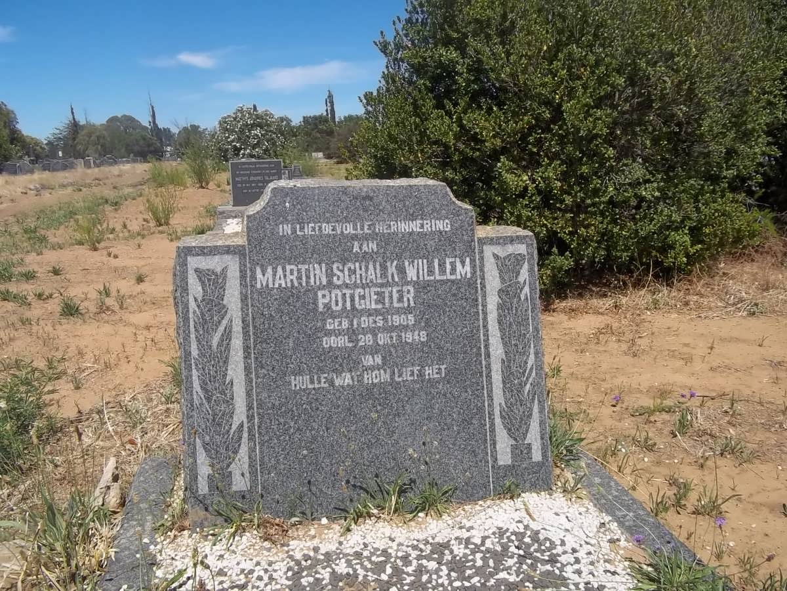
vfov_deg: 44.2
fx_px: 728
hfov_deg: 56.8
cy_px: 296
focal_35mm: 32
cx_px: 394
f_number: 5.5
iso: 80
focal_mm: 5.7
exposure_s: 1/640
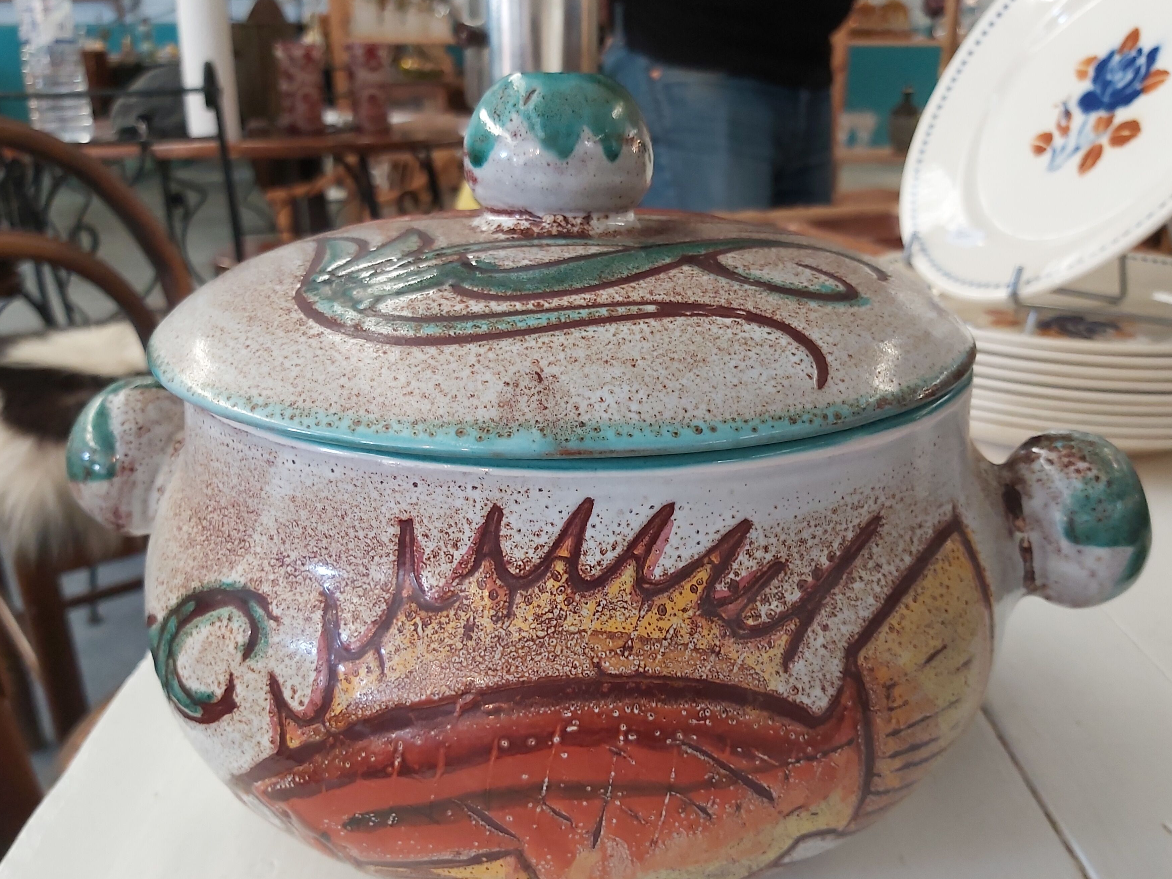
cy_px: 494
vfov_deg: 46.7
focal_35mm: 30
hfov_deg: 59.9
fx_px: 1016
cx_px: 609
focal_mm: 3.92
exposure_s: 1/50
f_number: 1.7
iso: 200
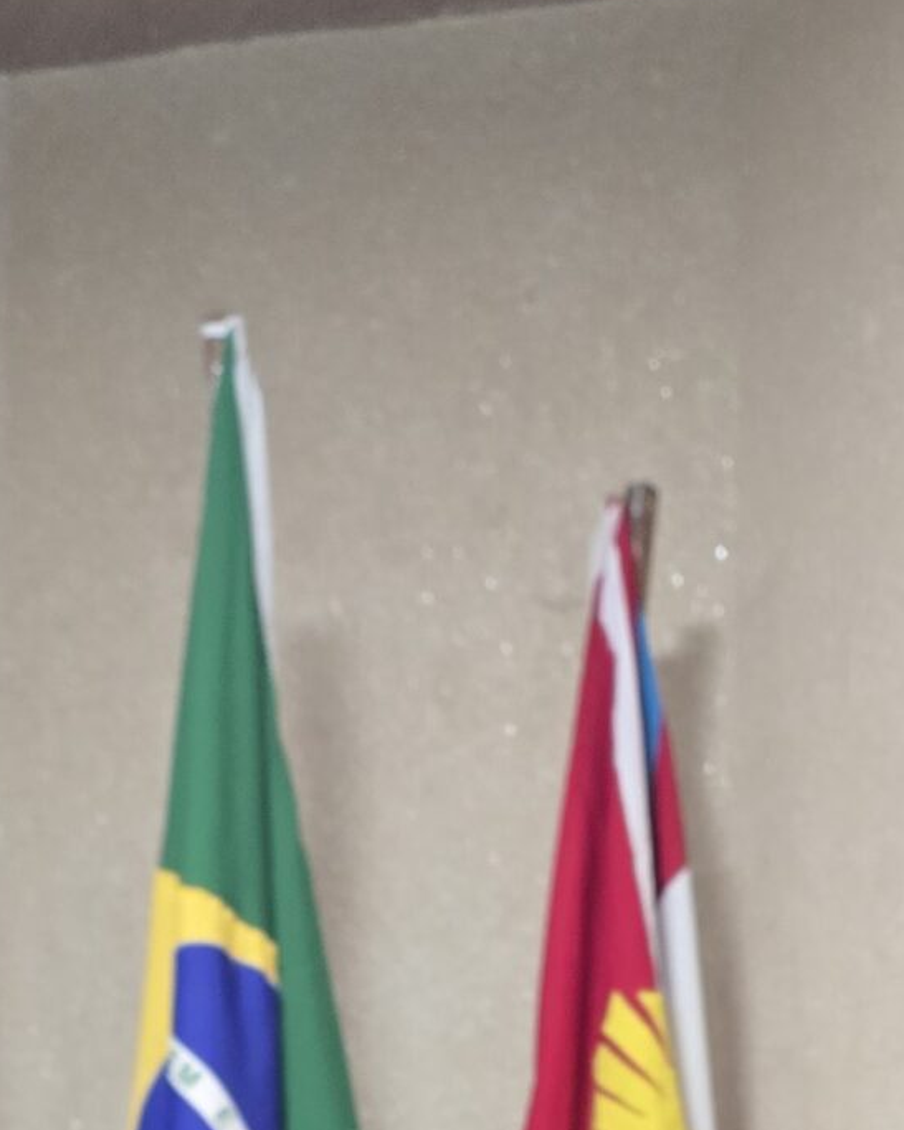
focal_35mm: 84
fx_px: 2810
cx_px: 671
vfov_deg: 20.2
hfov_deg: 18.2
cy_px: 1591
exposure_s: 1/120
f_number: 1.7
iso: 640
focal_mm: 6.3
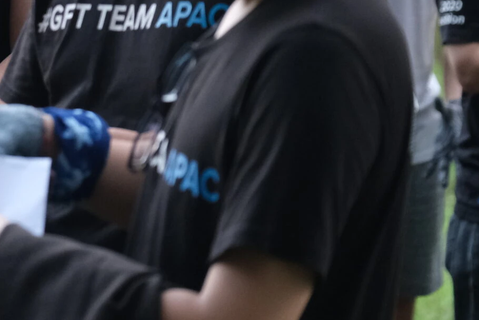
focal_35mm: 315
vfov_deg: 4.3
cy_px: -112
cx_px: -63
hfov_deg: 6.5
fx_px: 4192
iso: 2500
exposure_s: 1/500
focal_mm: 74.4
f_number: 2.8
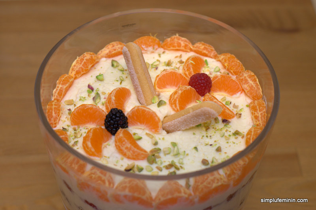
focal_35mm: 75
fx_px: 657
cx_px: 158
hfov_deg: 27.0
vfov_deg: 18.1
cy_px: 105
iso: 400
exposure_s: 1/80
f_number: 4
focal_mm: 50
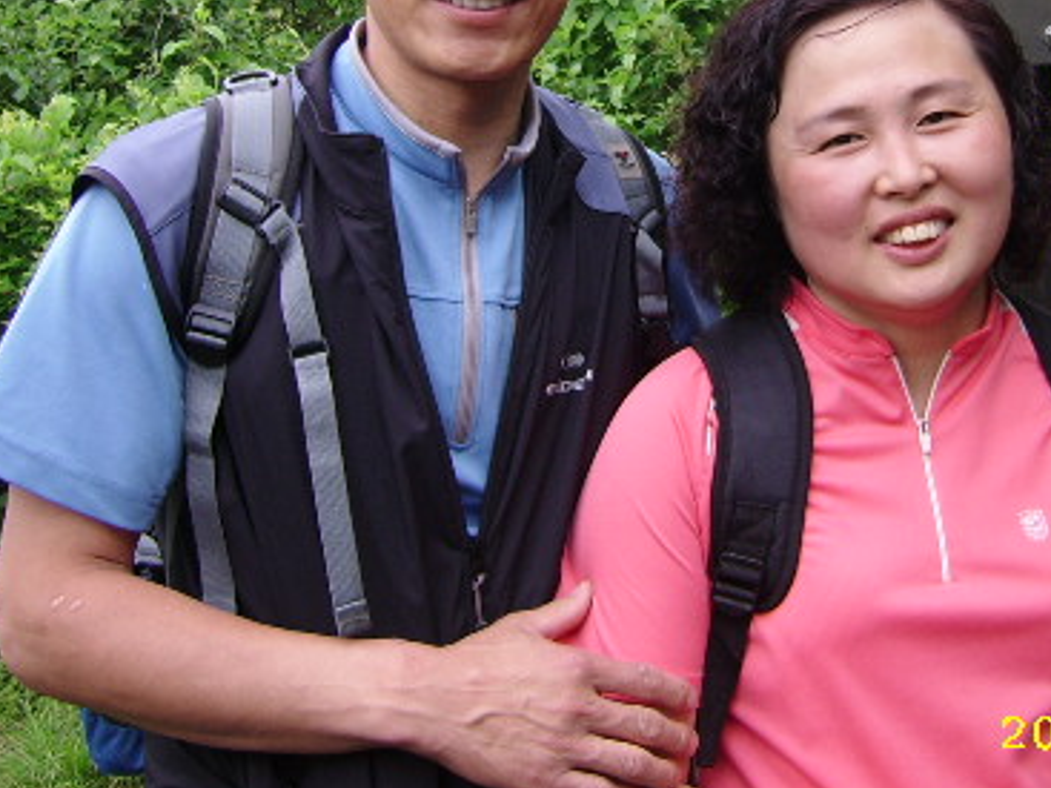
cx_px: 667
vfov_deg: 23.6
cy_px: 135
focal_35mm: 61
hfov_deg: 31.5
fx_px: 1851
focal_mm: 5.95
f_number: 2.8
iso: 100
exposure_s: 1/229
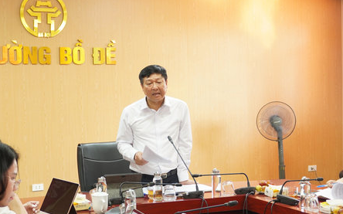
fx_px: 626
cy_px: 125
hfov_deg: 30.6
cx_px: 148
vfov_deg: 19.4
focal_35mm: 67
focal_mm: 36
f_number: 5.6
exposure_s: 1/30
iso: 800
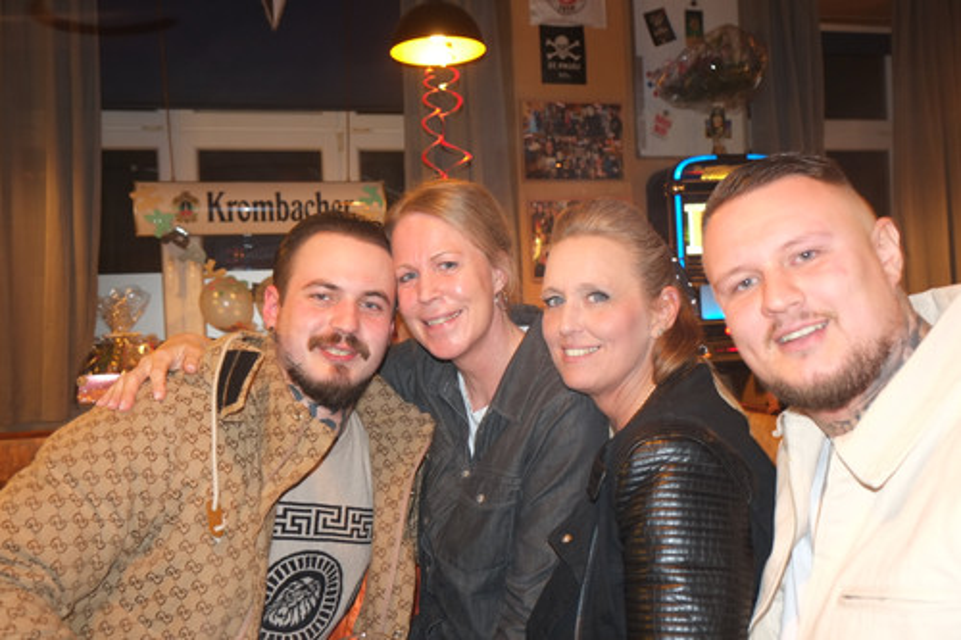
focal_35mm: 32
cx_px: 480
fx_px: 854
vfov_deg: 41.1
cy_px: 320
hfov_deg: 58.7
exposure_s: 1/8
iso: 800
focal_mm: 21.4
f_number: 4
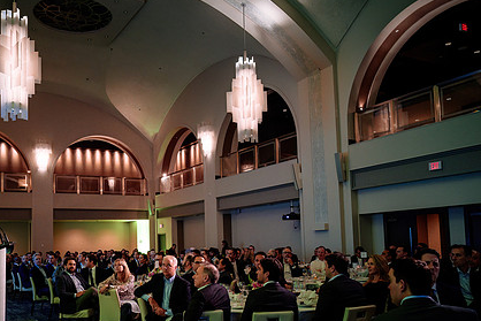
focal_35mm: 35
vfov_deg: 37.4
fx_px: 468
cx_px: 179
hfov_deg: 53.8
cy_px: 216
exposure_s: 1/60
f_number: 4
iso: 1000
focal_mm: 24
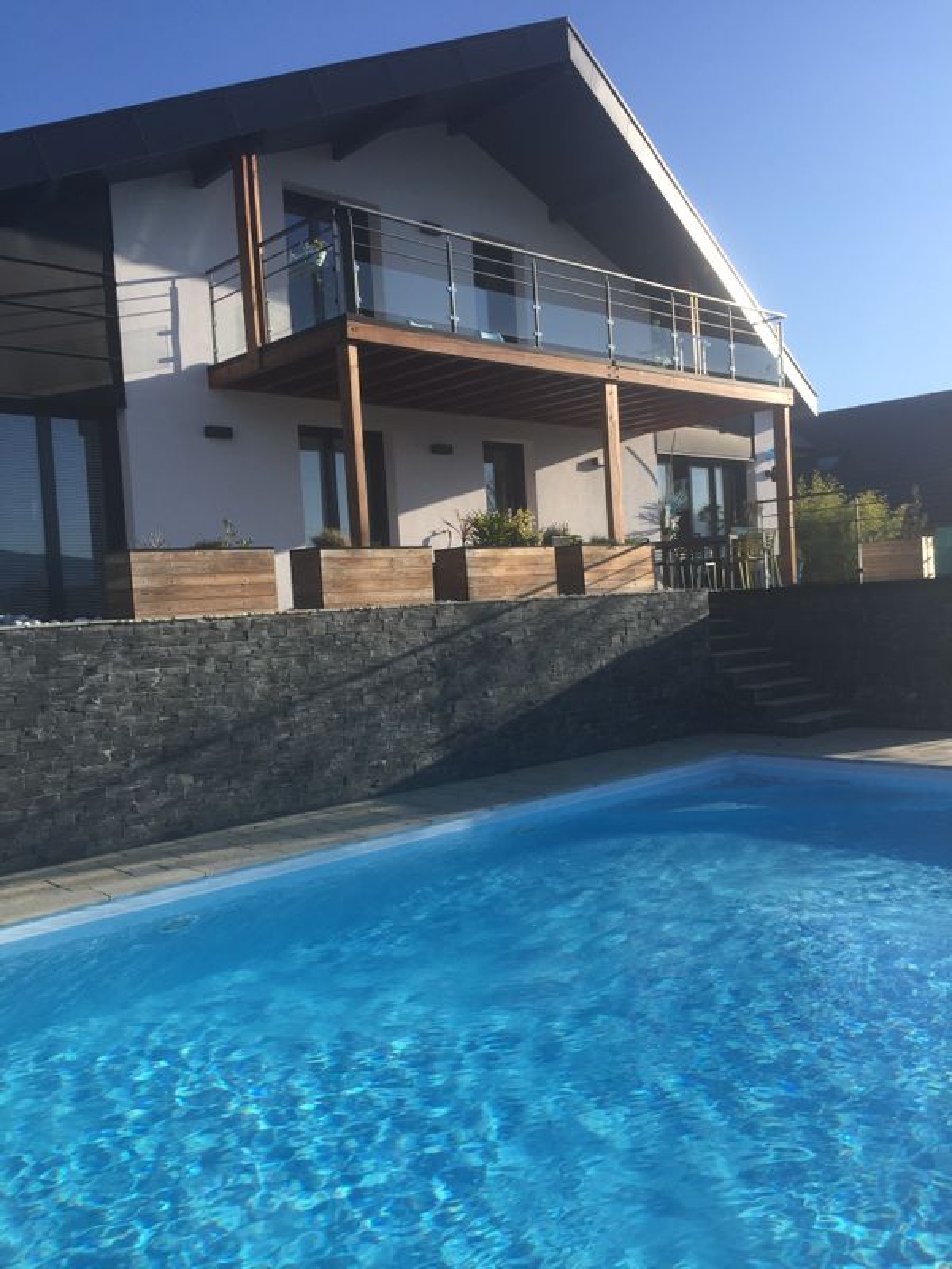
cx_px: 476
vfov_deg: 61.7
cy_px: 634
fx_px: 1063
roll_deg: +2.4
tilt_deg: -1.3
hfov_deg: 48.2
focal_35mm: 29
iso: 32
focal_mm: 4.15
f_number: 2.2
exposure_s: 1/1276
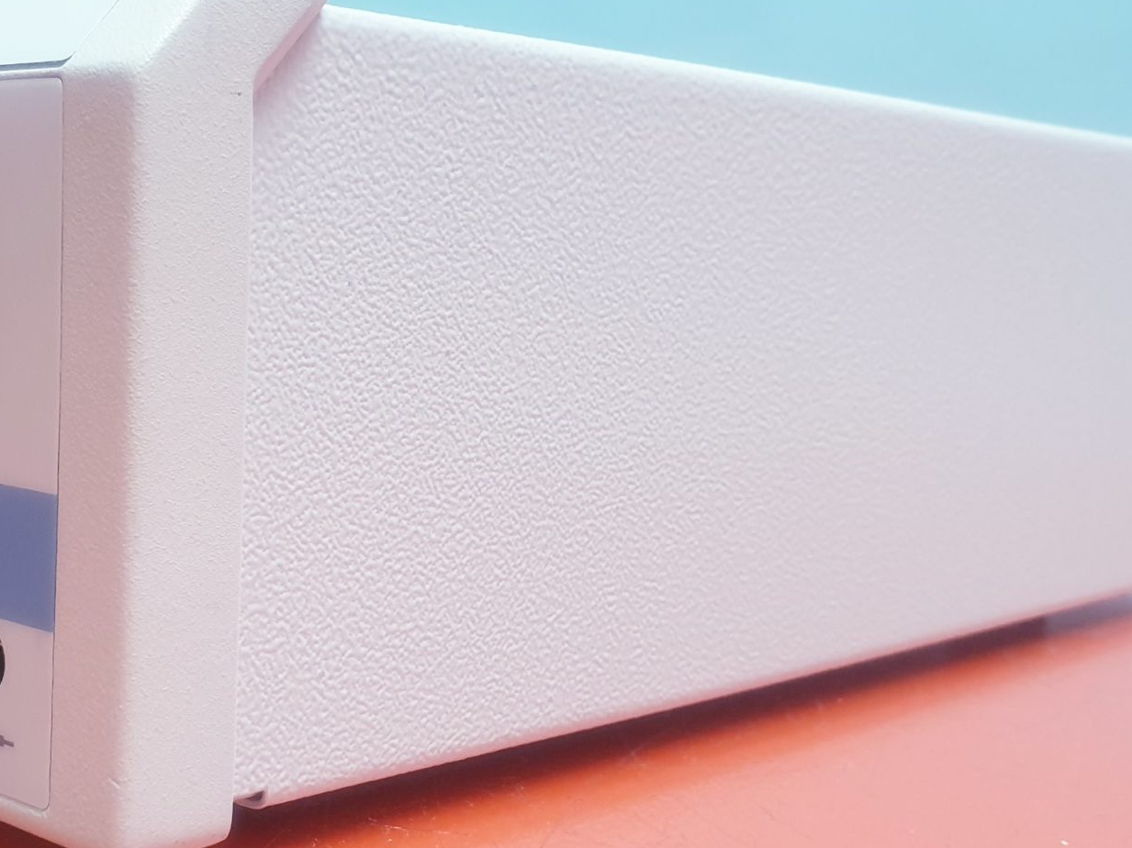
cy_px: 405
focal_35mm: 54
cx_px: 216
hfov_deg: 34.4
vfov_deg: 27.0
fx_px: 1765
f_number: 2.4
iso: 160
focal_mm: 4.3
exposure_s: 1/50
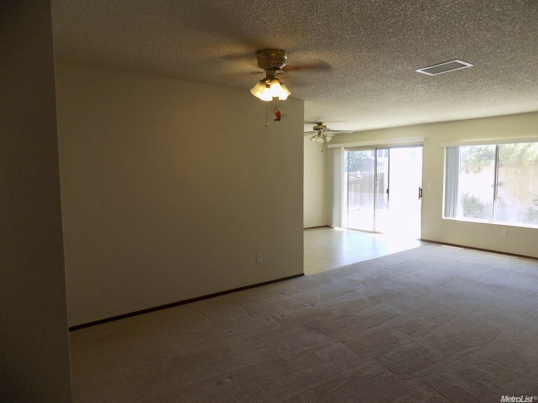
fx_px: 357
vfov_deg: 58.9
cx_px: 269
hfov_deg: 73.9
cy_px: 202
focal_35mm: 23
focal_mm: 4
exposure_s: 1/40
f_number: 3.1
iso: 80
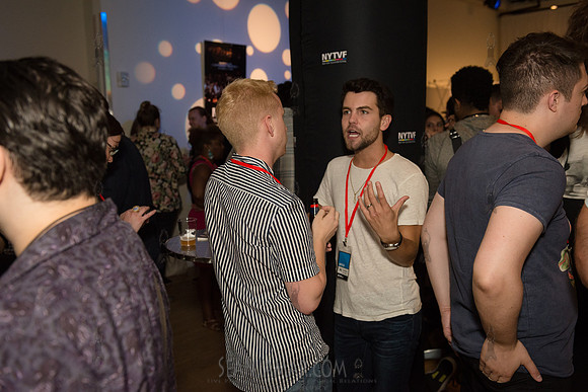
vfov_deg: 38.9
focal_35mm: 34
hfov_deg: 55.8
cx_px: 294
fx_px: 555
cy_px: 196
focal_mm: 34
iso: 2500
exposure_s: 1/500
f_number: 4
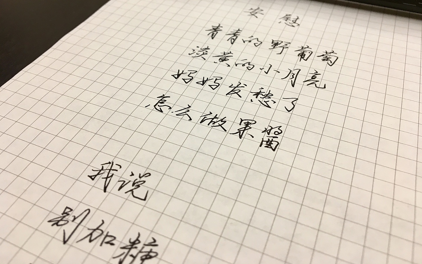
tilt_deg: -42.4
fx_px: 357
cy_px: 108
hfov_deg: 61.2
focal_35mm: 31
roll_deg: +2.0
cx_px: 210
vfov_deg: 40.4
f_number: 2.2
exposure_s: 1/33
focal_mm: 4.15
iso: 80
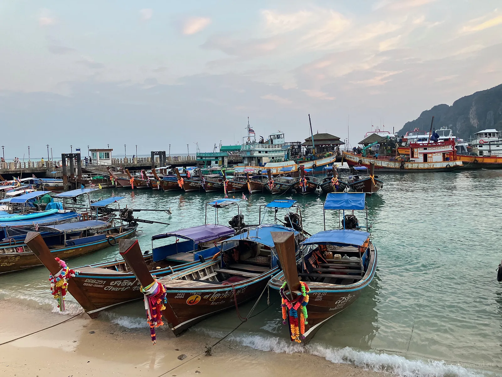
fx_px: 406
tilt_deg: -4.6
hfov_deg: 63.4
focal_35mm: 28
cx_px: 251
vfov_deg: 49.7
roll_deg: +1.3
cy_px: 188
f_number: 1.8
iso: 64
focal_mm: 3.99
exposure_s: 1/100
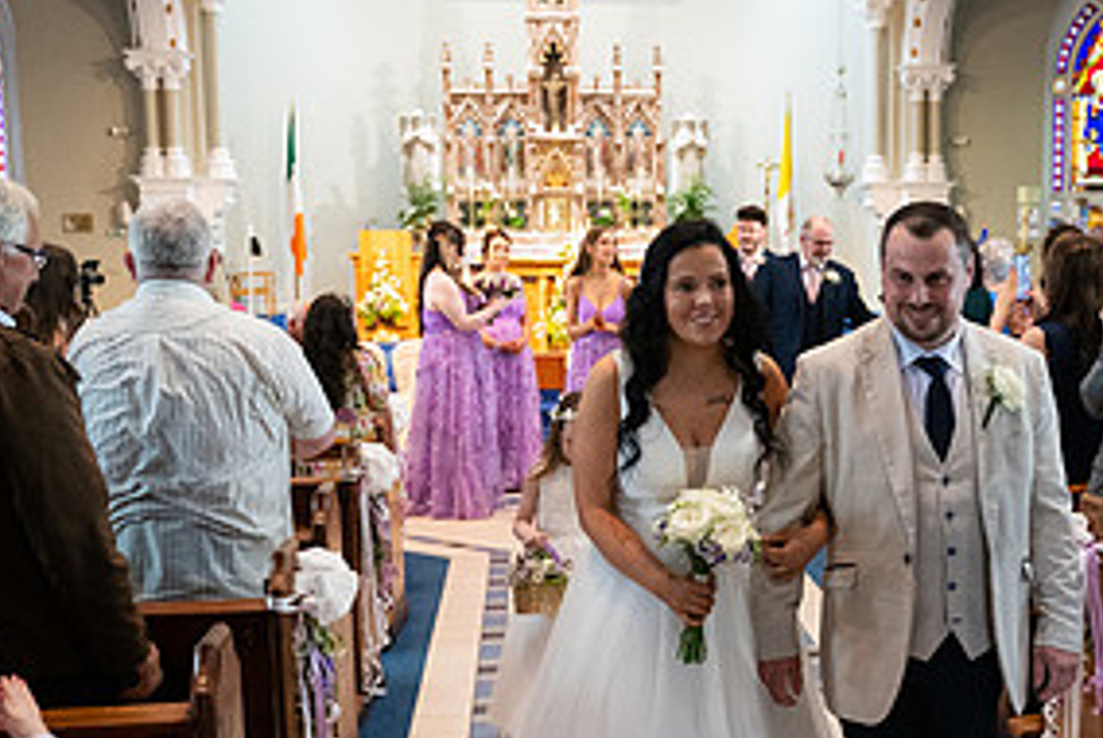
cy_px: 472
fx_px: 1503
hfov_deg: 39.3
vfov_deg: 27.5
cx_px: 823
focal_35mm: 49
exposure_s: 1/160
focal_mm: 24
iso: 1000
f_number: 3.5
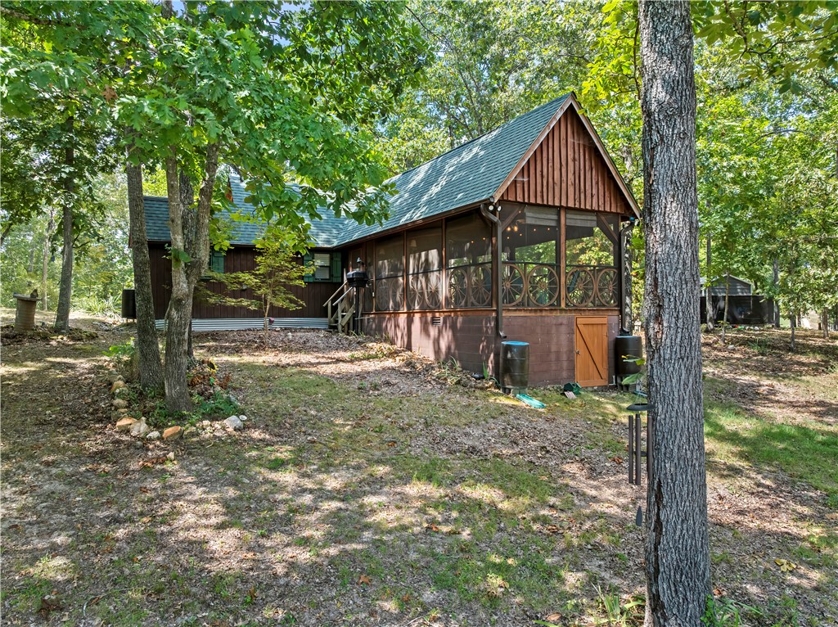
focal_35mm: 24
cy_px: 314
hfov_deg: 71.6
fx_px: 580
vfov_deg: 56.7
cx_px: 419
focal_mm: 12.29
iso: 160
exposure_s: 1/320
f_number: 2.8
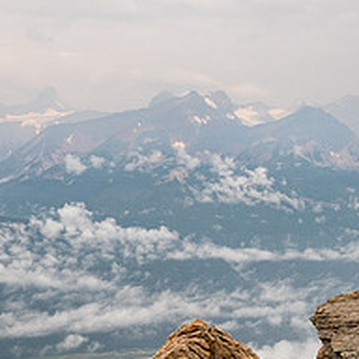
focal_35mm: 64
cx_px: 52
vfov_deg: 26.3
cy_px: 293
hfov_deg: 26.2
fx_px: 751
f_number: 8
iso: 200
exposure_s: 1/125
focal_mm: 12
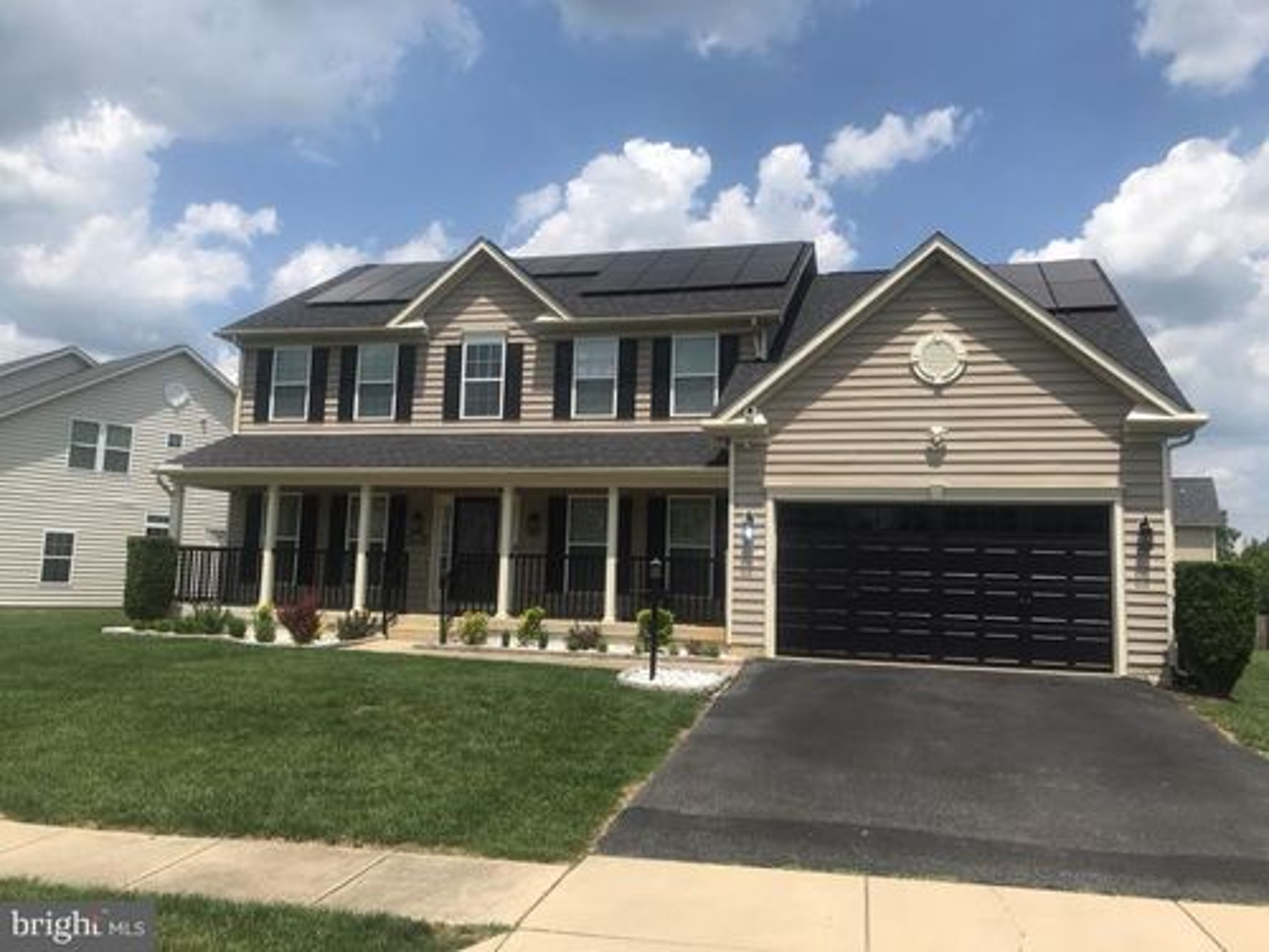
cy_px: 476
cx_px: 634
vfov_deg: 49.7
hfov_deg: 63.4
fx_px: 1026
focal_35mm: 28
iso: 20
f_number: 1.8
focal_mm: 3.99
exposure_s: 1/3195
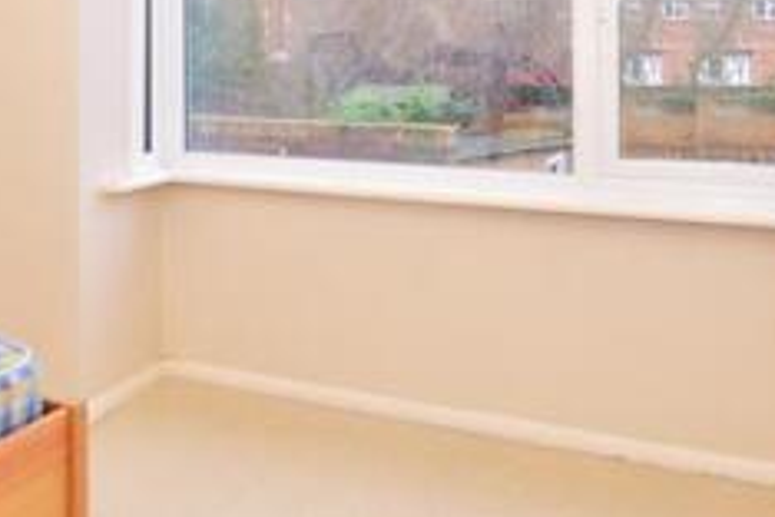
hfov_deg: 45.1
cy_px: 35
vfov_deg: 30.3
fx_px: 904
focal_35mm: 42
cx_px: 212
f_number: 5.6
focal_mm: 10
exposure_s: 1/20
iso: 400
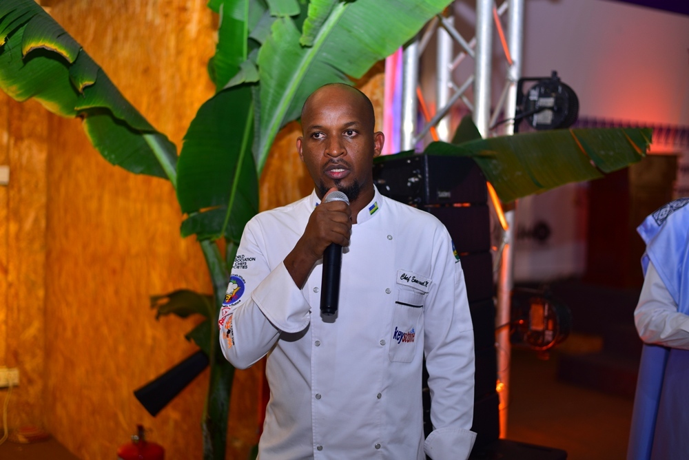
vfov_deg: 27.0
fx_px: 957
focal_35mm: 50
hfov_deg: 39.6
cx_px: 344
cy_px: 230
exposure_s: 1/200
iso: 100
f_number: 2
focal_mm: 50
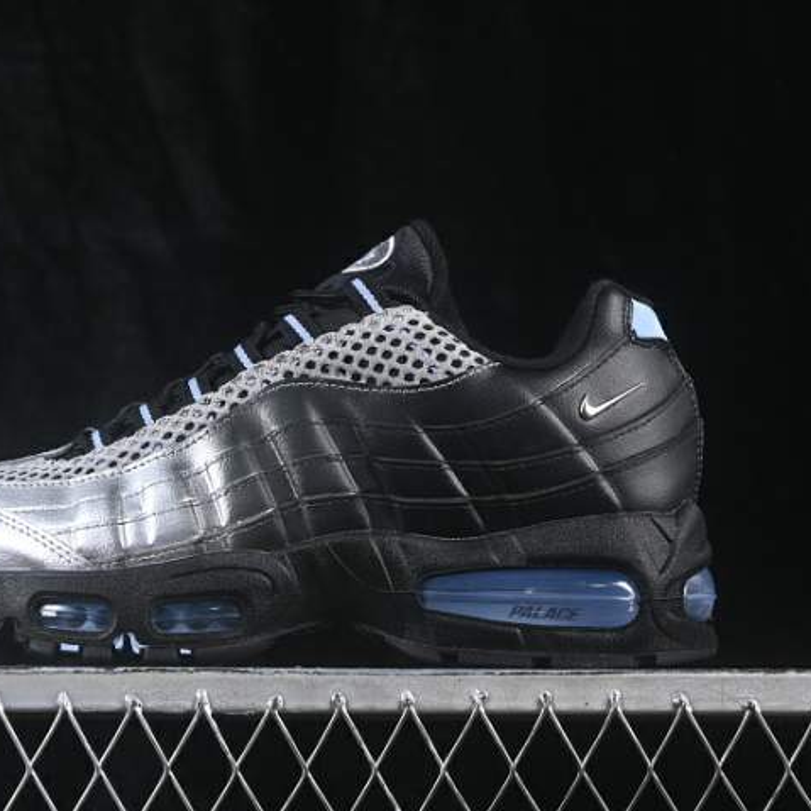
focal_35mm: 97
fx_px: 2571
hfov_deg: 17.9
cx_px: 296
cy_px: 410
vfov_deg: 17.9
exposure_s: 1/60
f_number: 6.3
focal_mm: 50
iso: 160
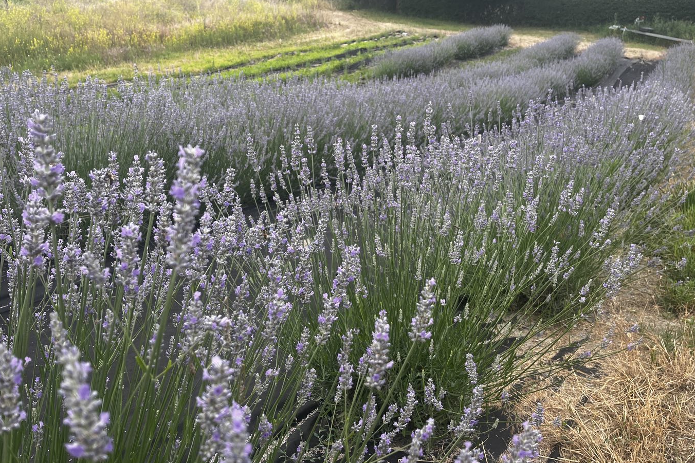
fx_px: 540
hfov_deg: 65.5
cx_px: 358
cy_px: 232
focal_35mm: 28
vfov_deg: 46.4
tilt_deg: -20.9
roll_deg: +3.0
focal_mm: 5.1
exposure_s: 1/608
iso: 50
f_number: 1.6
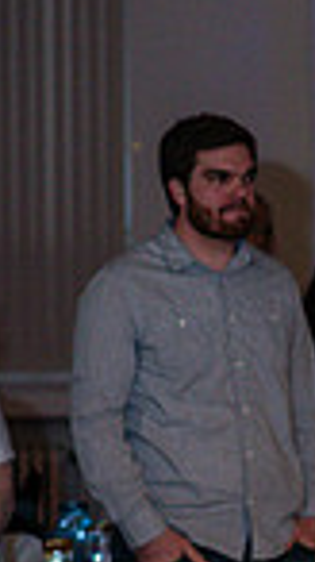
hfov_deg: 3.4
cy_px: 333
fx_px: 5263
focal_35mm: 354
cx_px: 941
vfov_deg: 6.1
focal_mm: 85
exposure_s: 1/200
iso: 800
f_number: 3.2
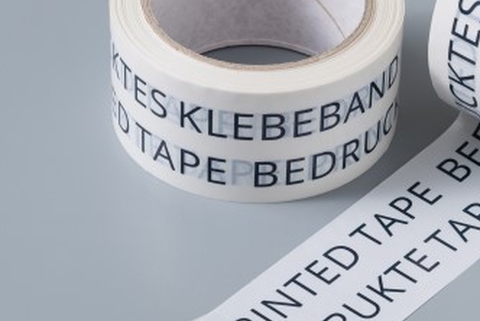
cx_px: 369
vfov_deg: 7.6
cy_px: 132
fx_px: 2429
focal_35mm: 182
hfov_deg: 11.3
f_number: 8
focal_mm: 56
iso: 320
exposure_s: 1/125
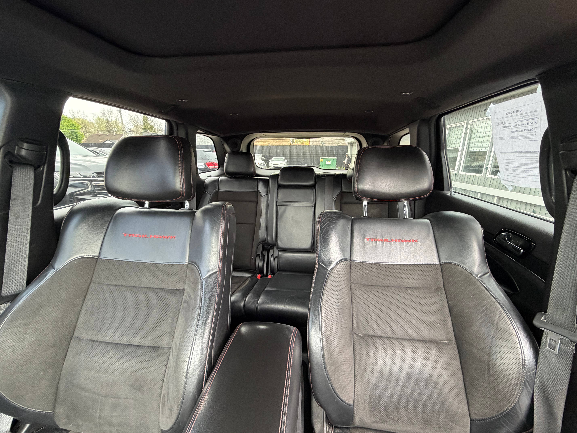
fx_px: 233
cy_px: 216
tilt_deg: -15.6
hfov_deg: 102.1
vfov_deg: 85.7
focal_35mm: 14
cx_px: 288
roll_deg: +0.9
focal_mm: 2.22
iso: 320
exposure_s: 1/62
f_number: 2.2
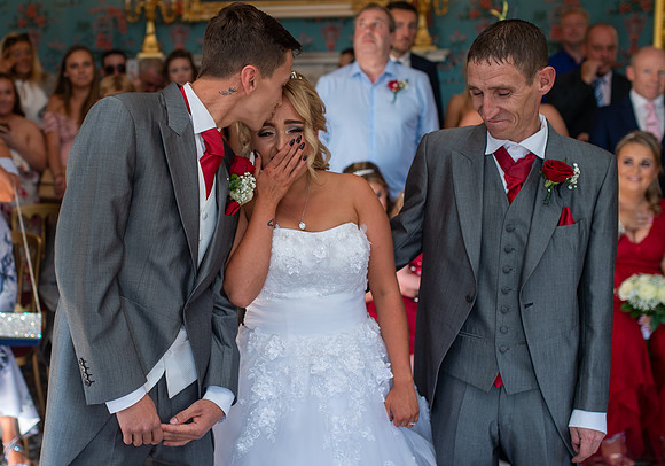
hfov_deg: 35.7
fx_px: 1025
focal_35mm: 55
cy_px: 238
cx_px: 240
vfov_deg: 25.6
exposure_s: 1/125
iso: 100
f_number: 2.5
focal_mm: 35
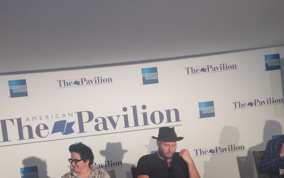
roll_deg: +6.8
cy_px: 154
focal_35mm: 59
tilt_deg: -3.8
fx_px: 457
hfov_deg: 34.4
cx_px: 114
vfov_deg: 21.6
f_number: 2.4
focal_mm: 4.12
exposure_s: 1/60
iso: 64
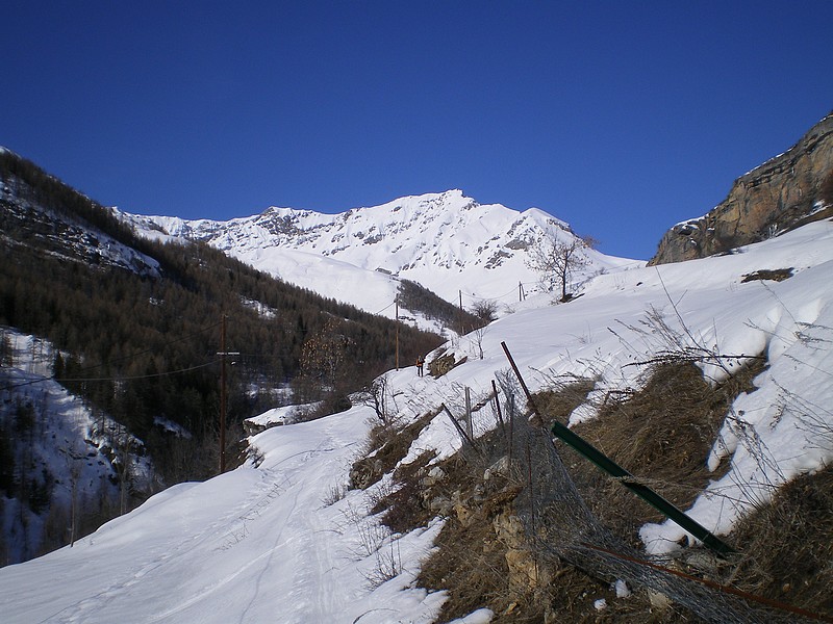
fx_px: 914
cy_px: 312
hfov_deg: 49.0
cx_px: 416
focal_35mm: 38
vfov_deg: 37.7
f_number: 4.6
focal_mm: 6.3
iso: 64
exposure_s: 1/1000
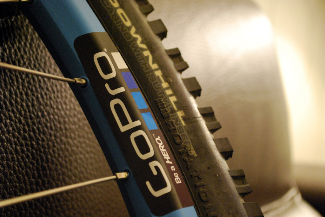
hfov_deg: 28.0
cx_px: 162
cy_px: 108
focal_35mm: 72
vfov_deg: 19.0
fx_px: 651
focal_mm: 48
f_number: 5.6
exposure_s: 1/4
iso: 1600
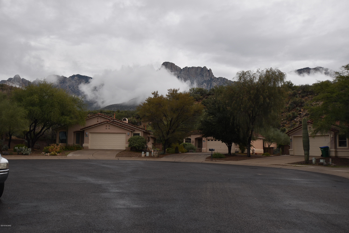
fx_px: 320
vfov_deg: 40.0
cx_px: 174
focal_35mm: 33
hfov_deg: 57.2
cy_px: 116
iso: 100
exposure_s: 1/160
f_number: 6.3
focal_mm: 22
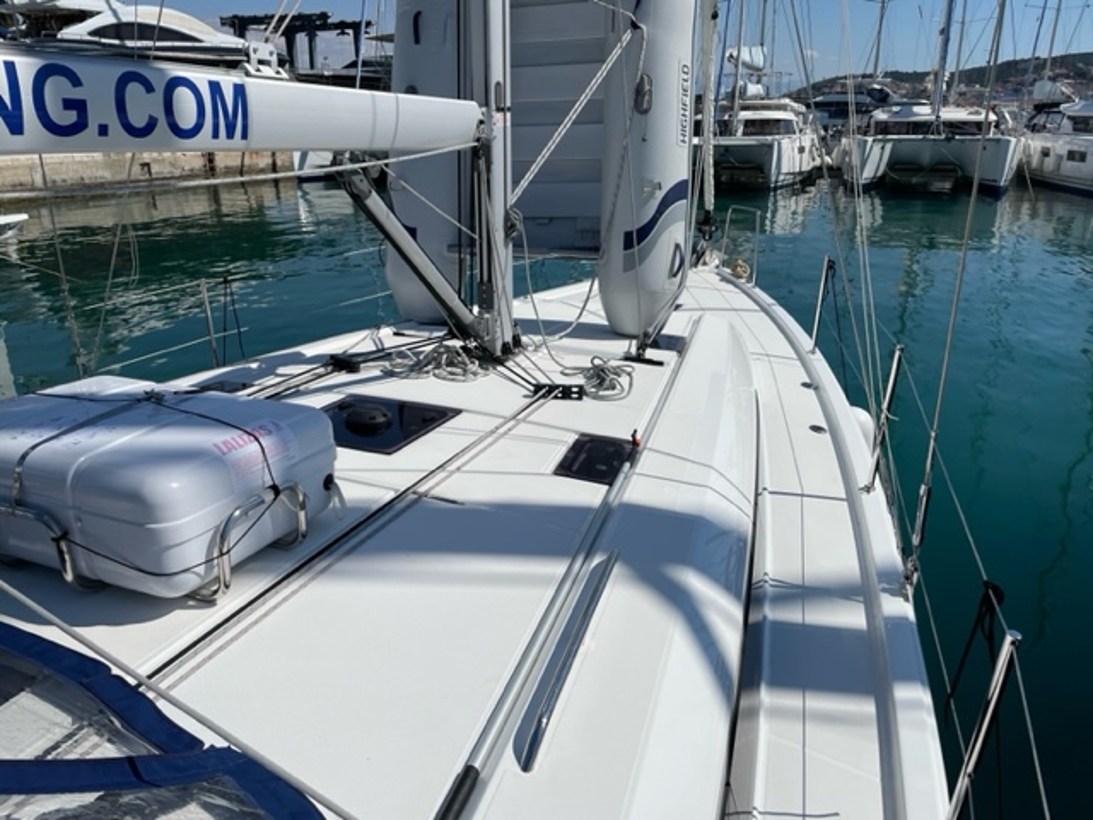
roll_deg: -0.5
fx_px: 821
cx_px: 546
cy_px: 410
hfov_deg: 67.3
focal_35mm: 26
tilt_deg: -18.7
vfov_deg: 53.1
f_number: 1.6
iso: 32
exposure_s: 1/11905
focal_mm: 4.2
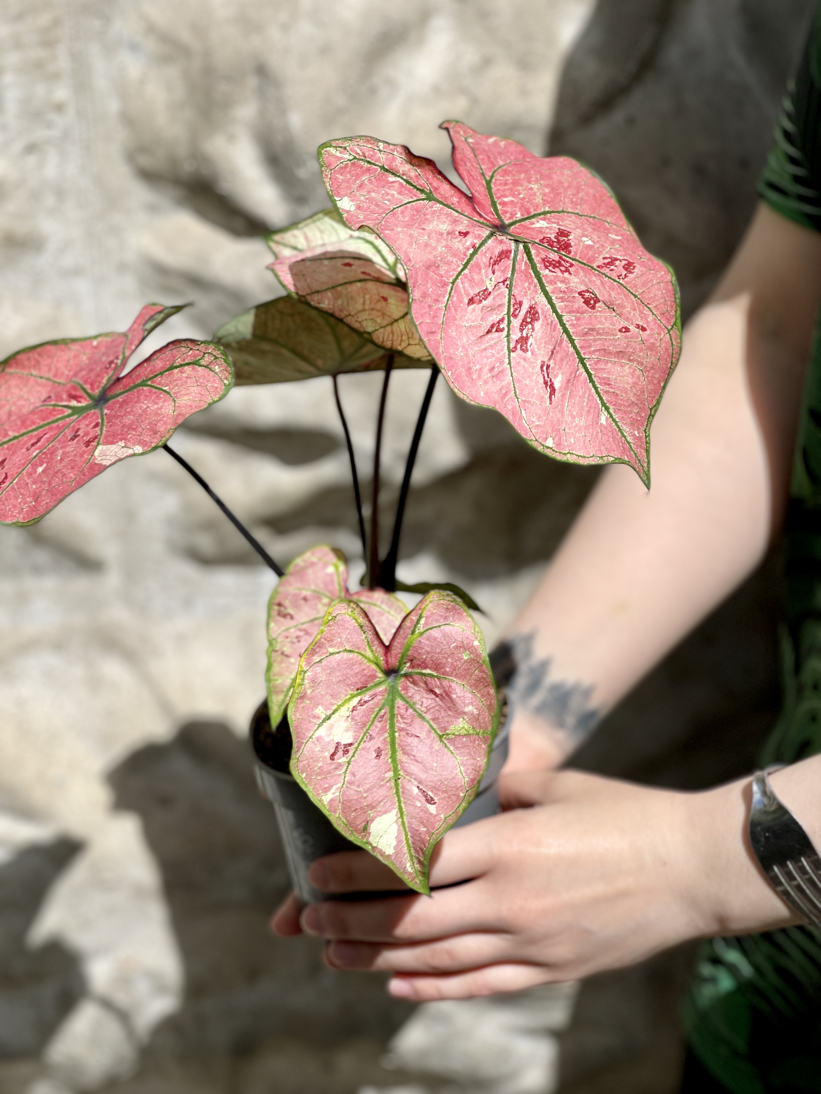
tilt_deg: -24.4
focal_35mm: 64
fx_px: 2024
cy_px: 547
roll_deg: -0.1
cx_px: 410
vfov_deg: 30.3
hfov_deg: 22.9
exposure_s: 1/2481
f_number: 2.2
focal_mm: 7.5
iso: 32
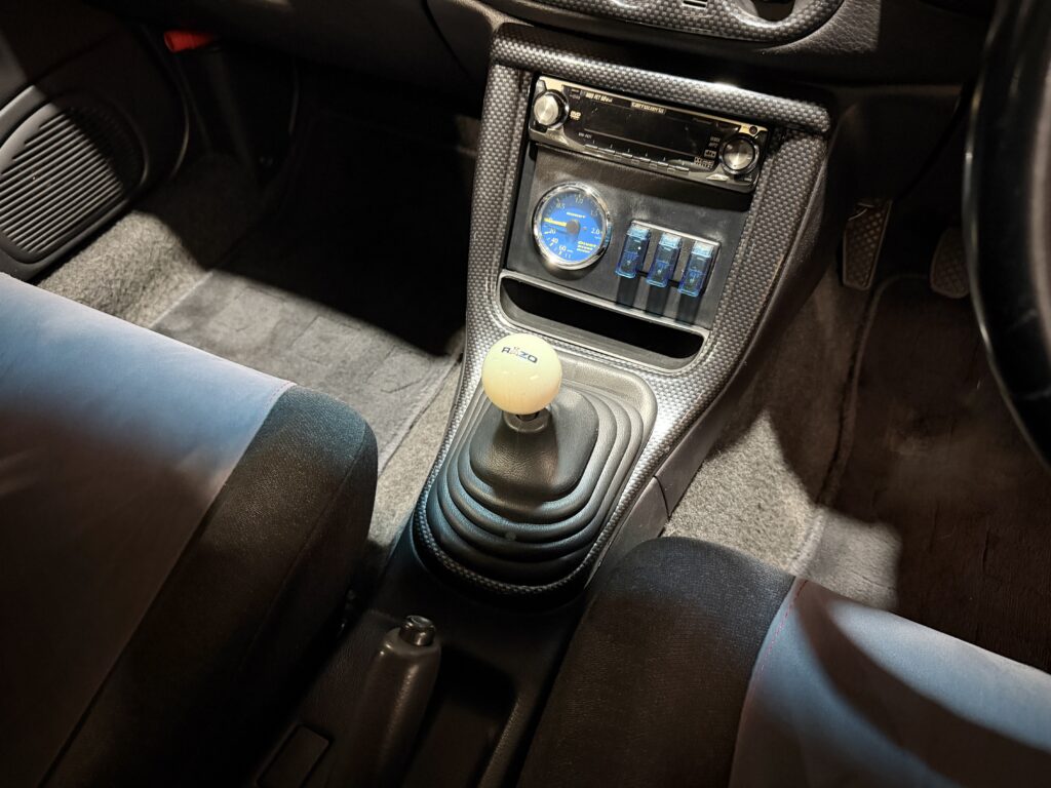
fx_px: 729
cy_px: 394
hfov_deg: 71.6
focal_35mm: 24
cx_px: 526
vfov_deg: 56.8
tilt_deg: -50.5
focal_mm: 6.76
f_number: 1.78
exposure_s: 1/25
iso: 800
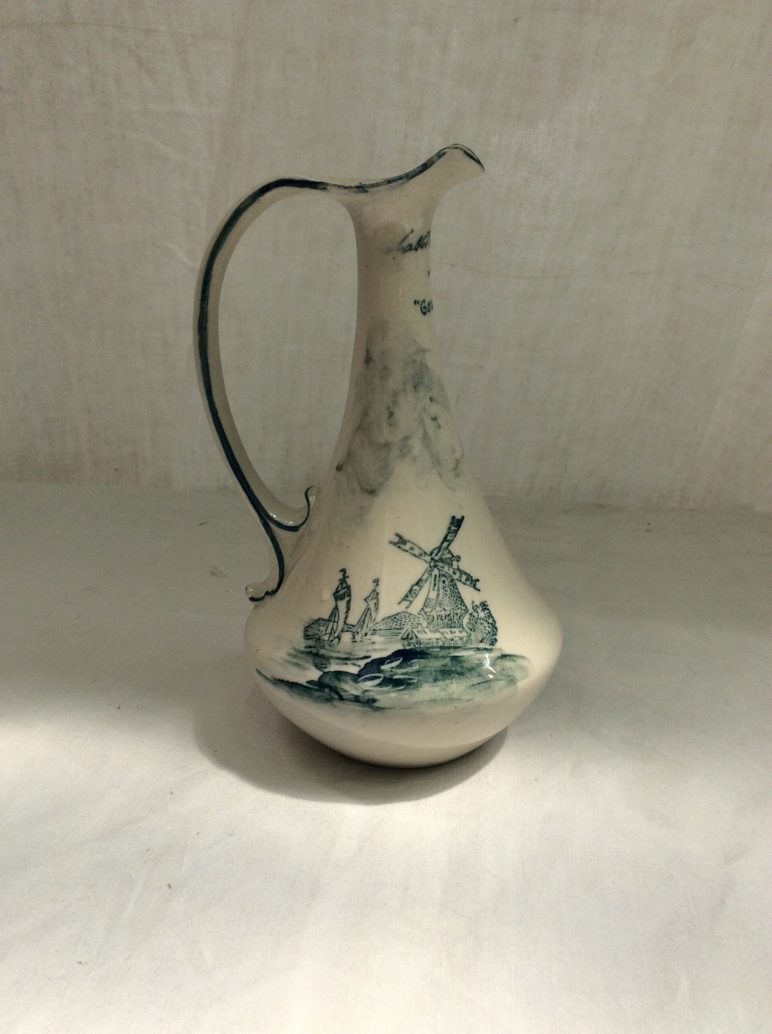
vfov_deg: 56.9
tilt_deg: -21.0
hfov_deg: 44.1
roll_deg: +1.0
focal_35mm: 32
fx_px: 954
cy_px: 517
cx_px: 386
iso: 32
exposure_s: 1/1079
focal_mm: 3.3
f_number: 2.4
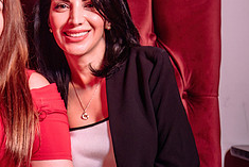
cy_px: 132
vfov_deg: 13.3
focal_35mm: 103
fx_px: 713
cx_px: -24
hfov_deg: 19.0
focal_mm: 38
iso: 800
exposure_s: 1/80
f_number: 3.2
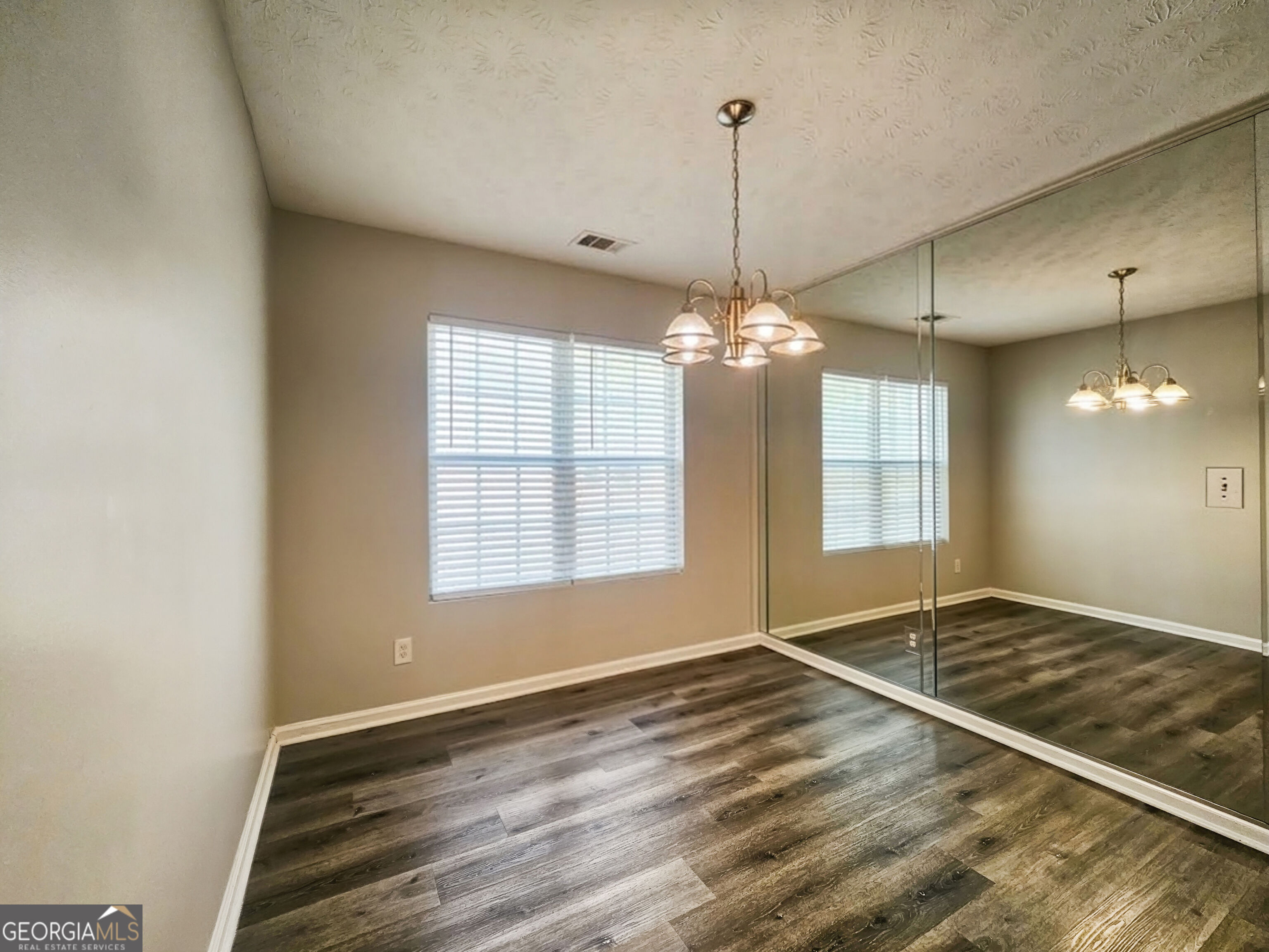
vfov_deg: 89.9
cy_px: 476
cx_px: 634
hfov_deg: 106.2
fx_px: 477
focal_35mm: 13
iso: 125
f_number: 2.2
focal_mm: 2.2
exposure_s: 1/60
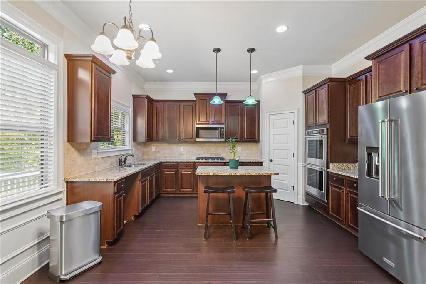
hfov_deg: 96.8
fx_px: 189
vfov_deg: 73.7
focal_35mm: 16
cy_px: 142
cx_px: 213
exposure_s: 1/1.25
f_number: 8
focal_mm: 16
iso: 400
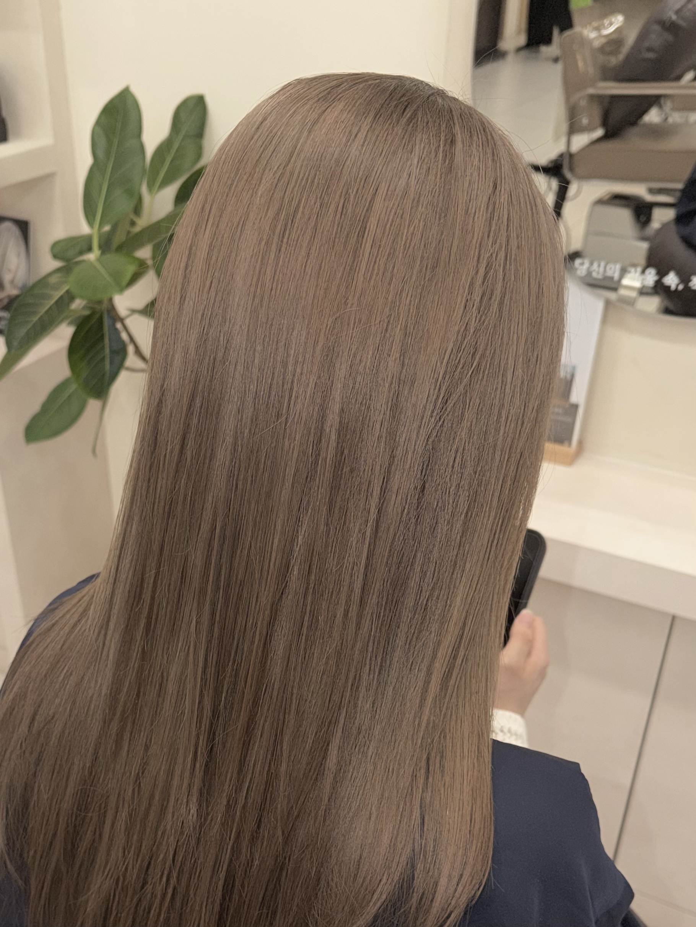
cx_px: 348
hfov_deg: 56.8
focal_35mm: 24
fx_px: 643
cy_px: 464
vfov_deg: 71.6
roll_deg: -0.3
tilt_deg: -34.0
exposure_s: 1/123
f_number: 1.78
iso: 50
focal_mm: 6.76
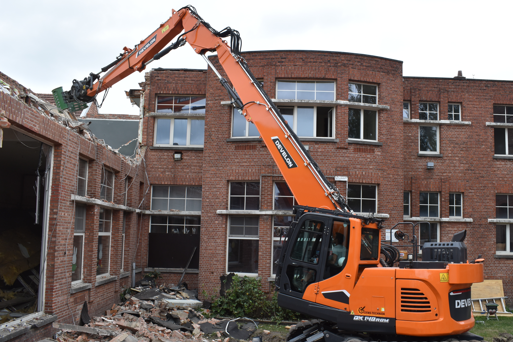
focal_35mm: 33
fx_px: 470
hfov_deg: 57.0
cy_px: 190
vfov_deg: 39.9
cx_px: 289
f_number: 8
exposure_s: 1/250
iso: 200
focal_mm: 18
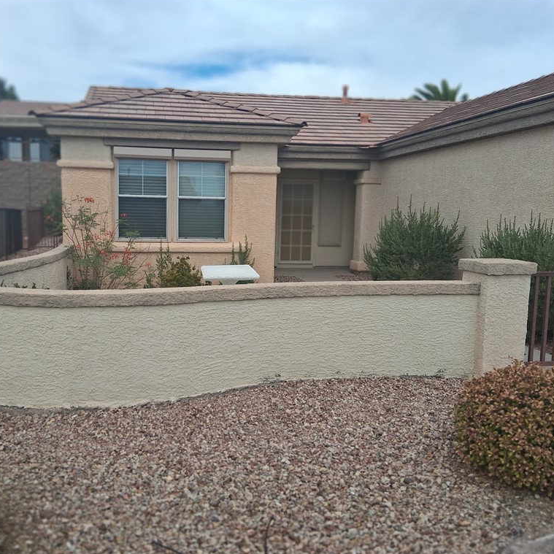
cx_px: 225
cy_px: 277
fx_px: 561
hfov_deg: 52.2
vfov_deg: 52.5
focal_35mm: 31
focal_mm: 3.98
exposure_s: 1/618
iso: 25
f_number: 1.8
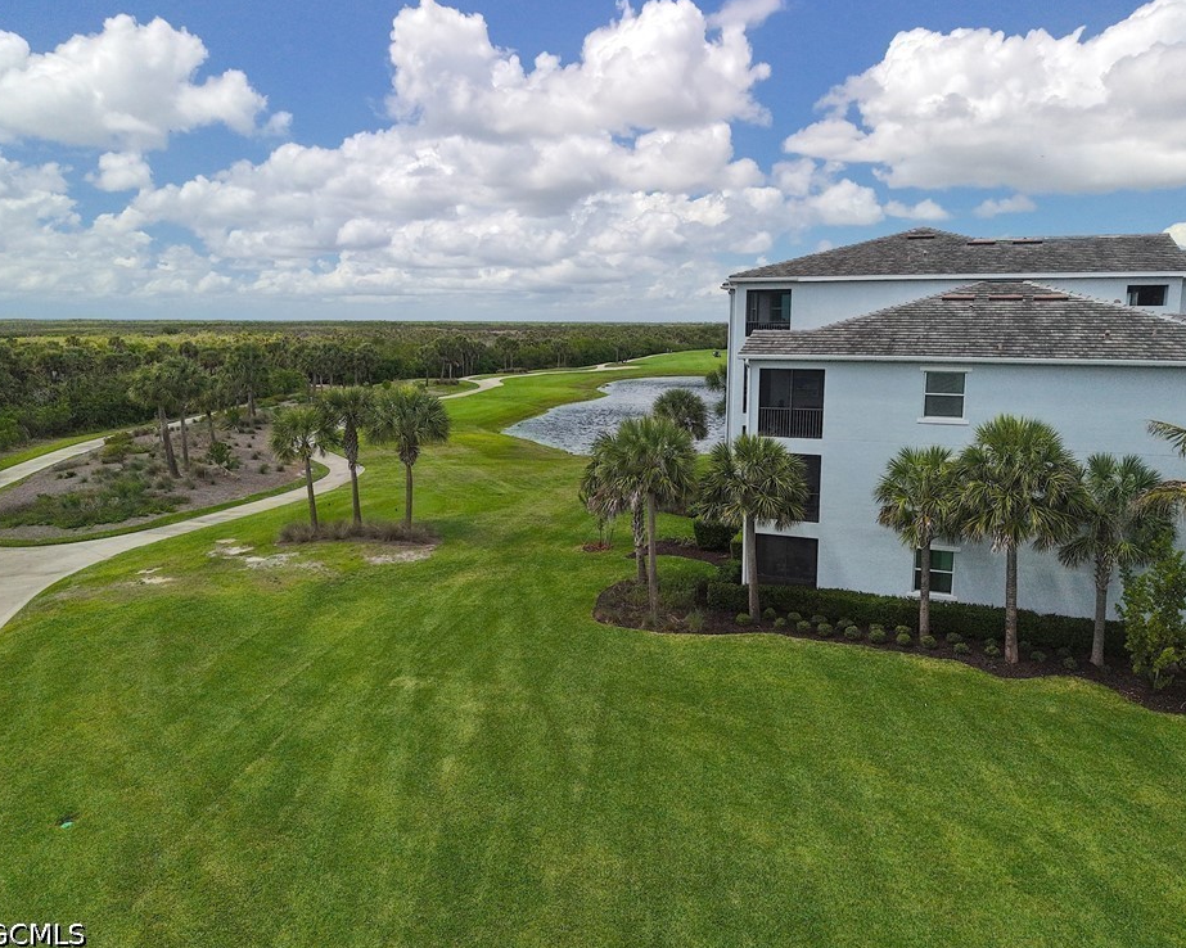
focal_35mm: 26
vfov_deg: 54.9
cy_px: 462
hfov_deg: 66.0
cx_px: 622
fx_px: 912
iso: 400
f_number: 1.8
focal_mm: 8.67
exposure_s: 1/8000
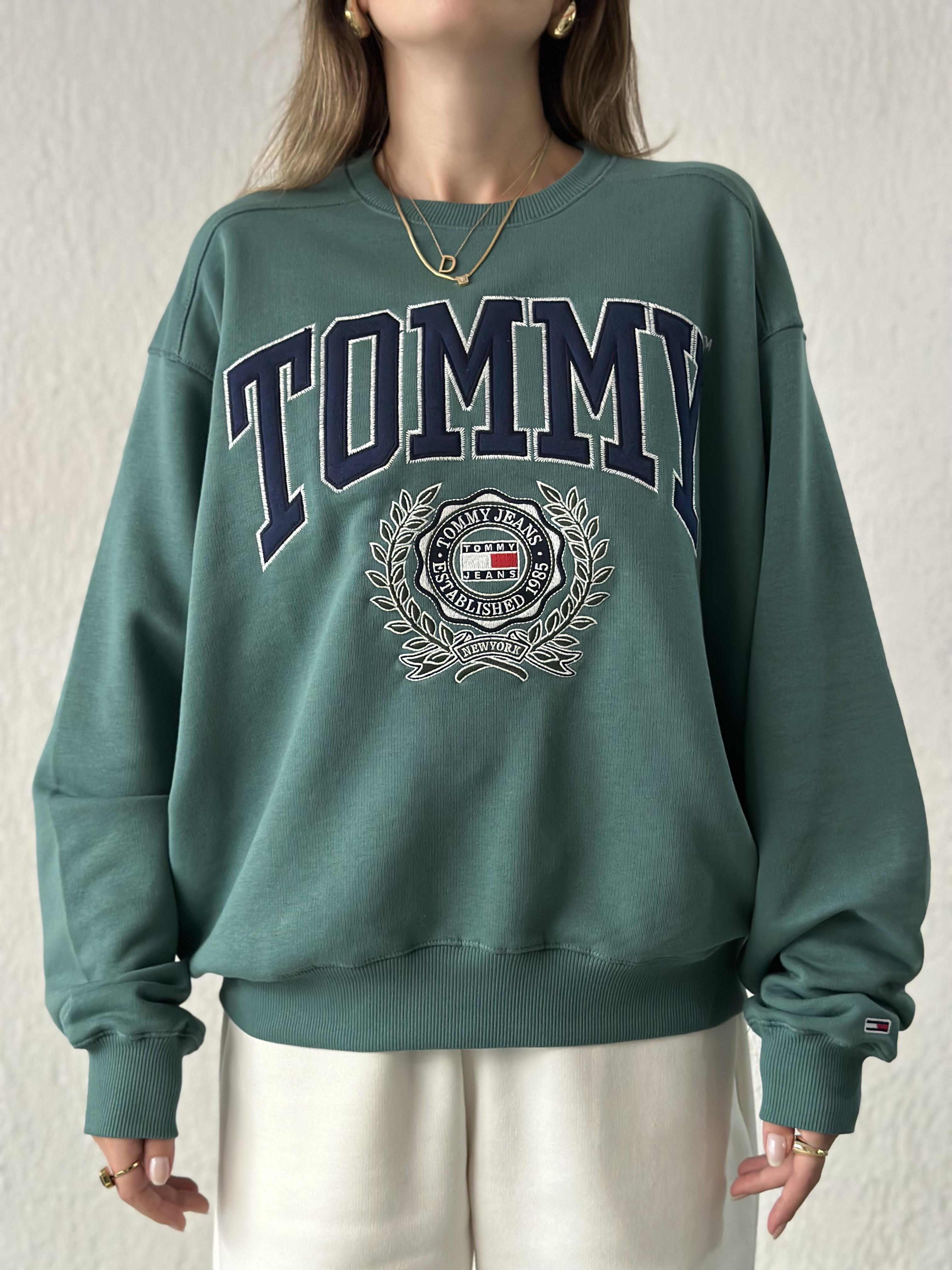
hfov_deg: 30.3
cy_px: 635
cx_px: 476
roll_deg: -0.2
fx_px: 1760
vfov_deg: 39.7
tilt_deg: -1.0
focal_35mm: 48
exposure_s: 1/57
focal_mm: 6.86
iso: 400
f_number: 1.78
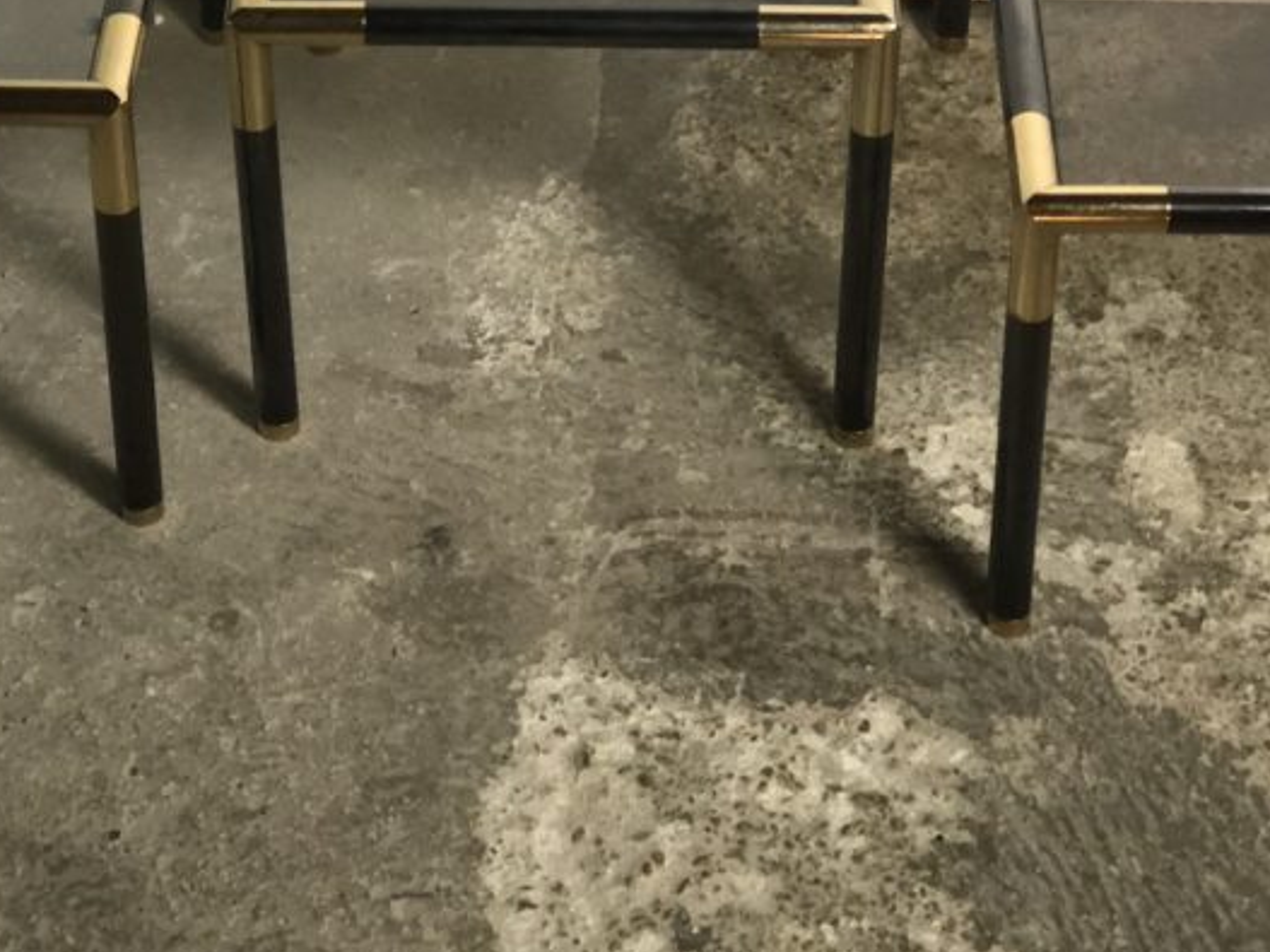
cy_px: 43
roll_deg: +0.4
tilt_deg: -36.2
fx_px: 3705
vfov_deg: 14.4
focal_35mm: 101
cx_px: 622
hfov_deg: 19.5
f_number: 2.4
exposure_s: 1/33
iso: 125
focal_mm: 6
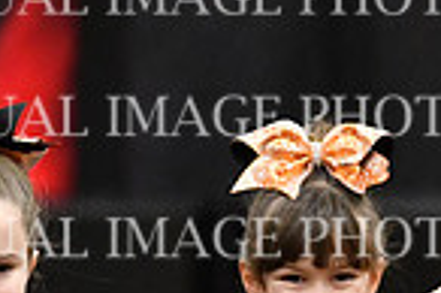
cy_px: 542
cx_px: 284
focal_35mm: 1043
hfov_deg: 2.0
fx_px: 12762
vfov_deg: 1.3
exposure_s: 1/800
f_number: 2.8
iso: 5000
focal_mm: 175
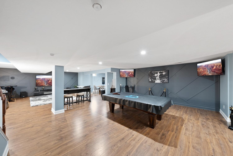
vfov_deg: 90.1
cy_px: 78
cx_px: 116
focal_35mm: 12
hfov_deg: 112.6
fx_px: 78
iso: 200
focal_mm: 12
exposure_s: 6
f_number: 7.1
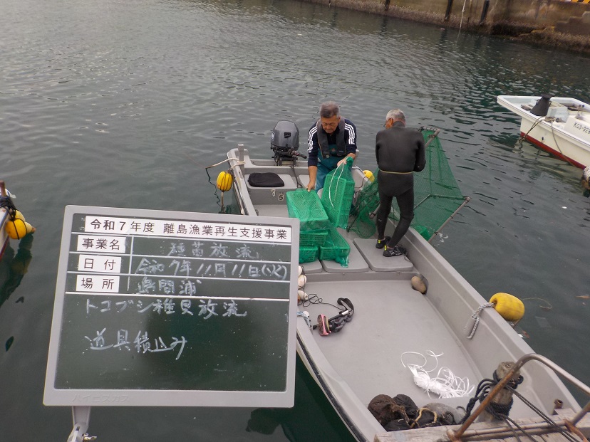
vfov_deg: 46.8
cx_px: 295
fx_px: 511
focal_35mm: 30
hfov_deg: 60.0
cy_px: 221
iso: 125
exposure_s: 1/100
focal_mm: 4.1
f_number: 3.3
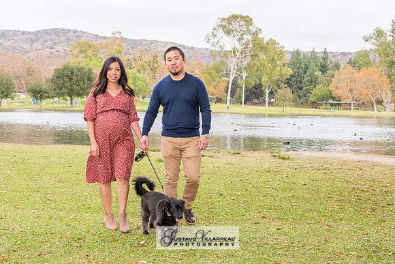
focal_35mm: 52
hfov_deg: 38.3
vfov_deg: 26.1
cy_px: 140
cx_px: 179
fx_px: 568
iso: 500
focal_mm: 38
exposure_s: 1/125
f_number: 5
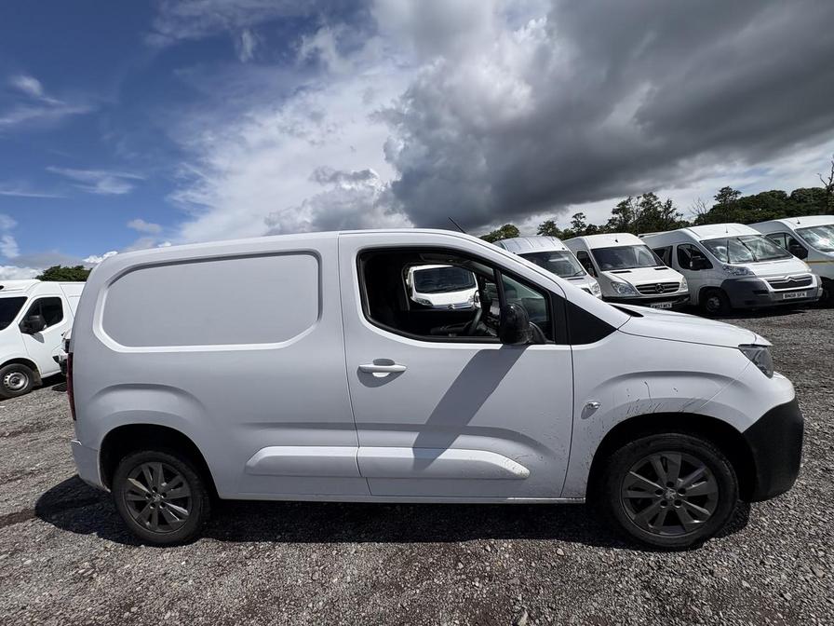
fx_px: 337
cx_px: 417
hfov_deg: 102.1
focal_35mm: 14
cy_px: 313
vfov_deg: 85.7
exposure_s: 1/4630
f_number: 2.2
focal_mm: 2.22
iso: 50
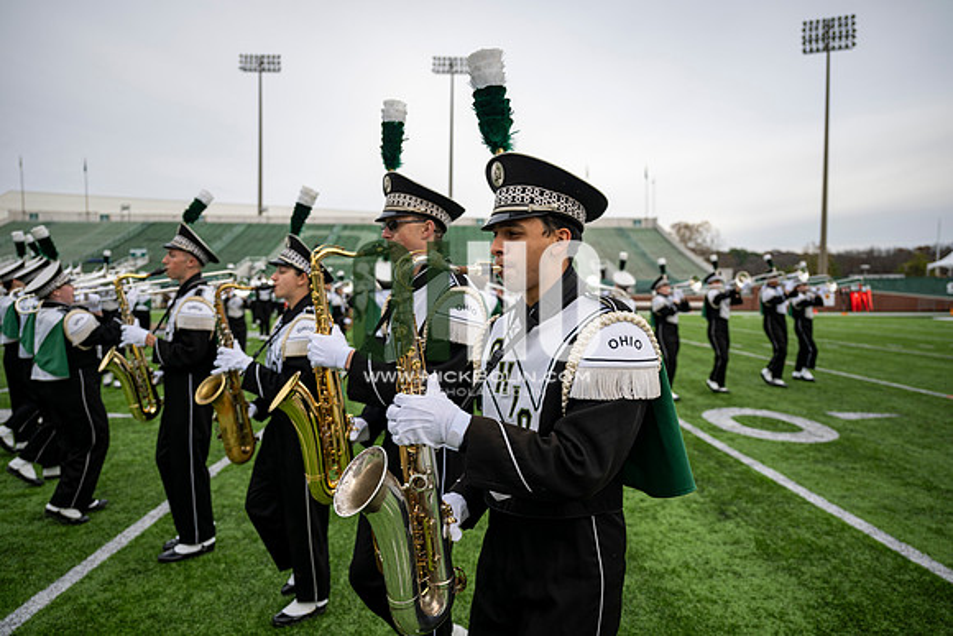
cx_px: 476
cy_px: 318
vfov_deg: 53.2
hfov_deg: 73.7
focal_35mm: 24
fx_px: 635
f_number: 2.8
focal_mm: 24
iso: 125
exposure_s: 1/500
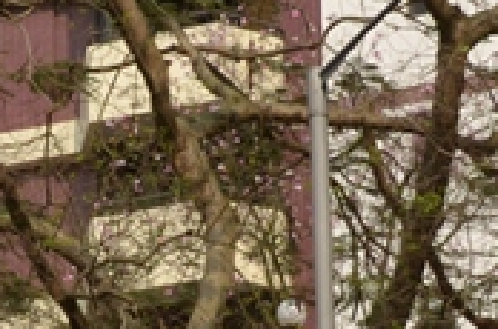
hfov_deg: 5.8
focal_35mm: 354
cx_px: -135
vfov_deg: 3.8
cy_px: 495
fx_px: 4884
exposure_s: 1/250
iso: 160
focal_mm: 40
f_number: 8
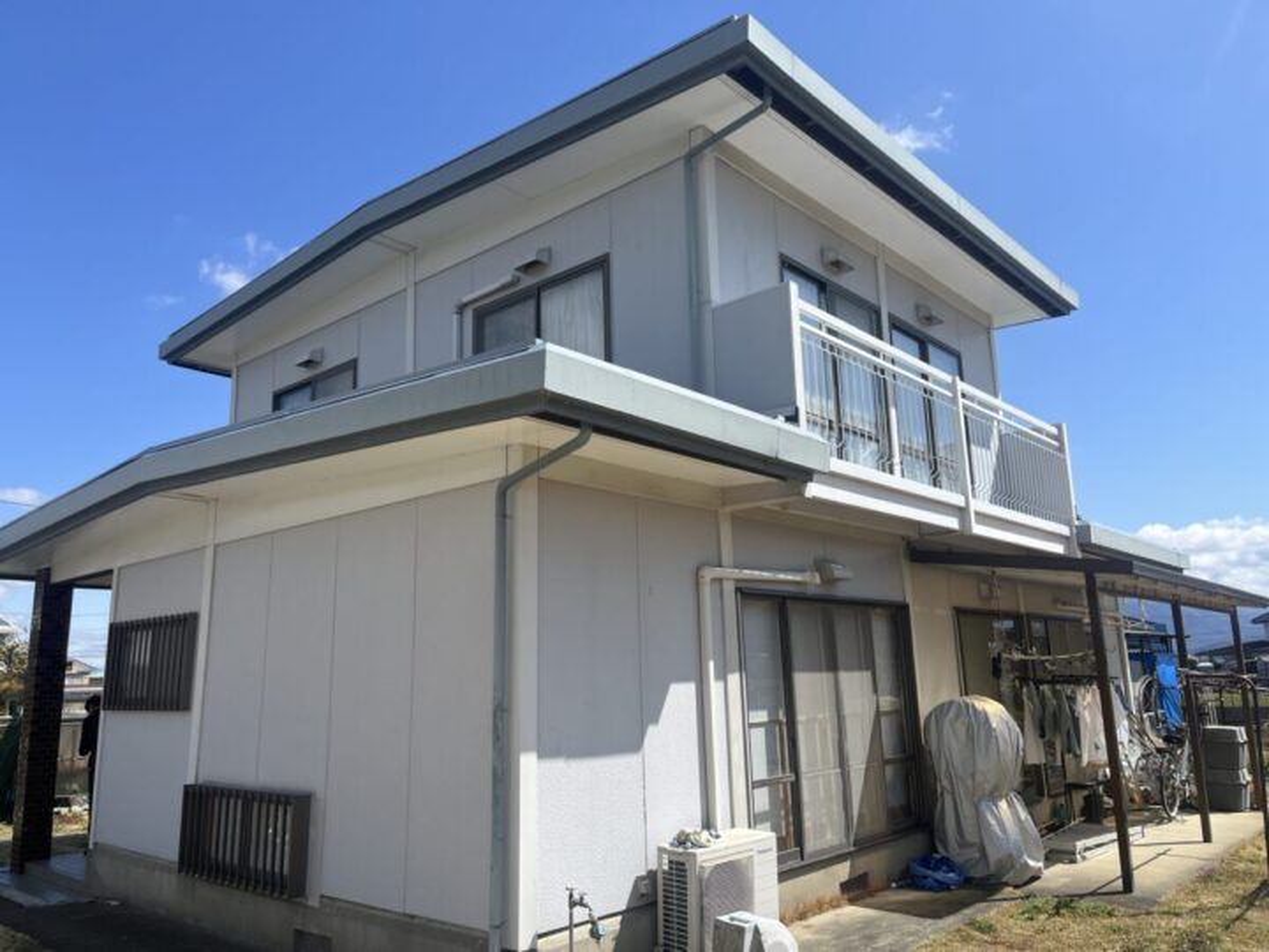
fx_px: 953
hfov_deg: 67.3
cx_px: 634
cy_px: 476
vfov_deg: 53.1
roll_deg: +1.7
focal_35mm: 26
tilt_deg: +11.4
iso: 50
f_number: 1.6
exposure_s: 1/3745
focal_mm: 5.1
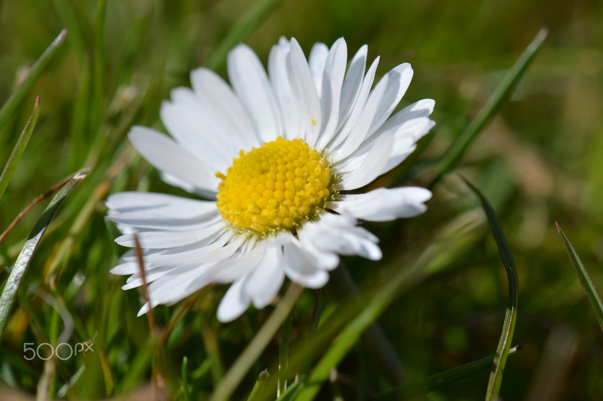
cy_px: 200
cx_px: 302
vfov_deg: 10.7
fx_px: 2134
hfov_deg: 16.1
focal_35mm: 128
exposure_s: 1/500
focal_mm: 85
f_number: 8
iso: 100
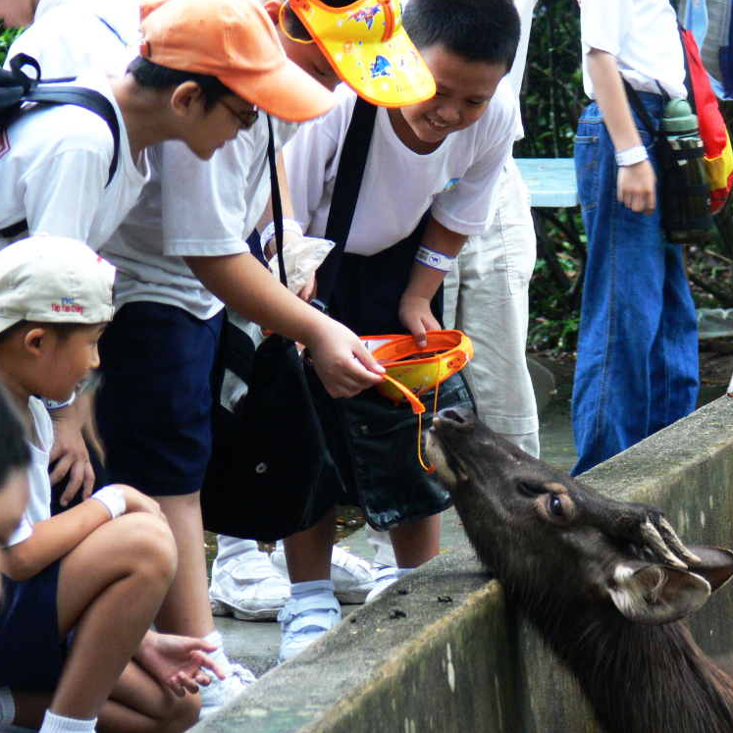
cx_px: 479
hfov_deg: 6.3
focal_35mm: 278
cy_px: 366
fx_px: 6660
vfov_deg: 6.3
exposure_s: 1/25
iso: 200
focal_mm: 49.8
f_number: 3.6
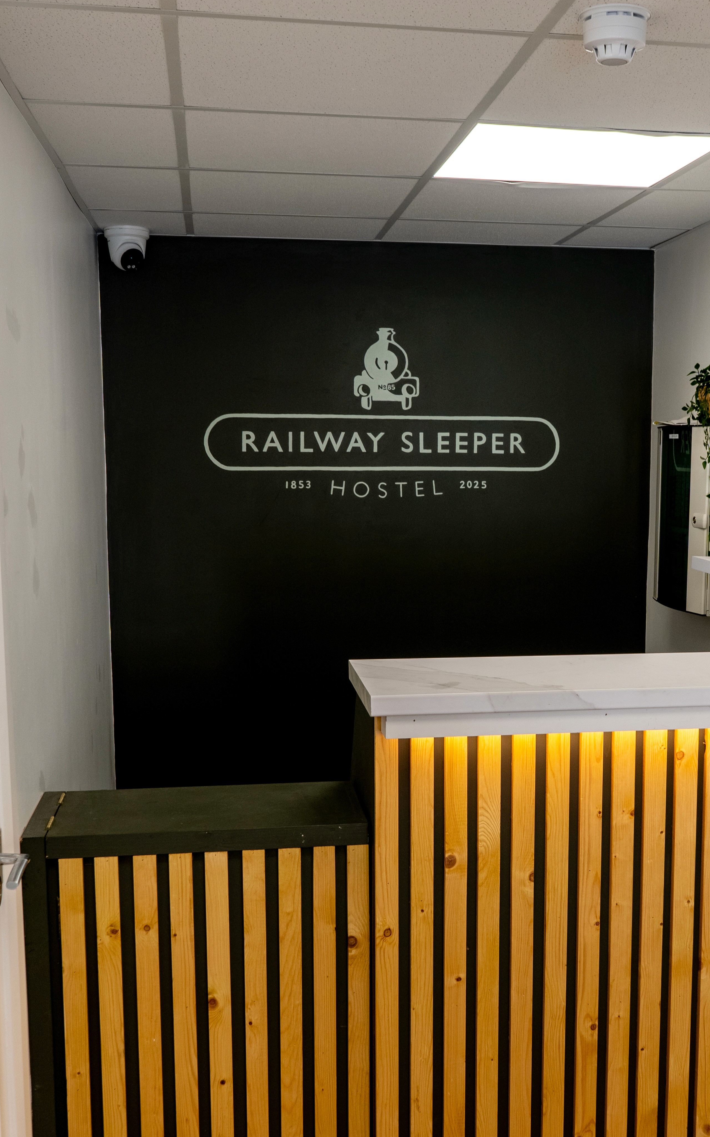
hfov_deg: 30.4
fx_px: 1300
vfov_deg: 47.1
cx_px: 463
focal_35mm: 42
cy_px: 636
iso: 1000
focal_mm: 28
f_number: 9
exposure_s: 1/50
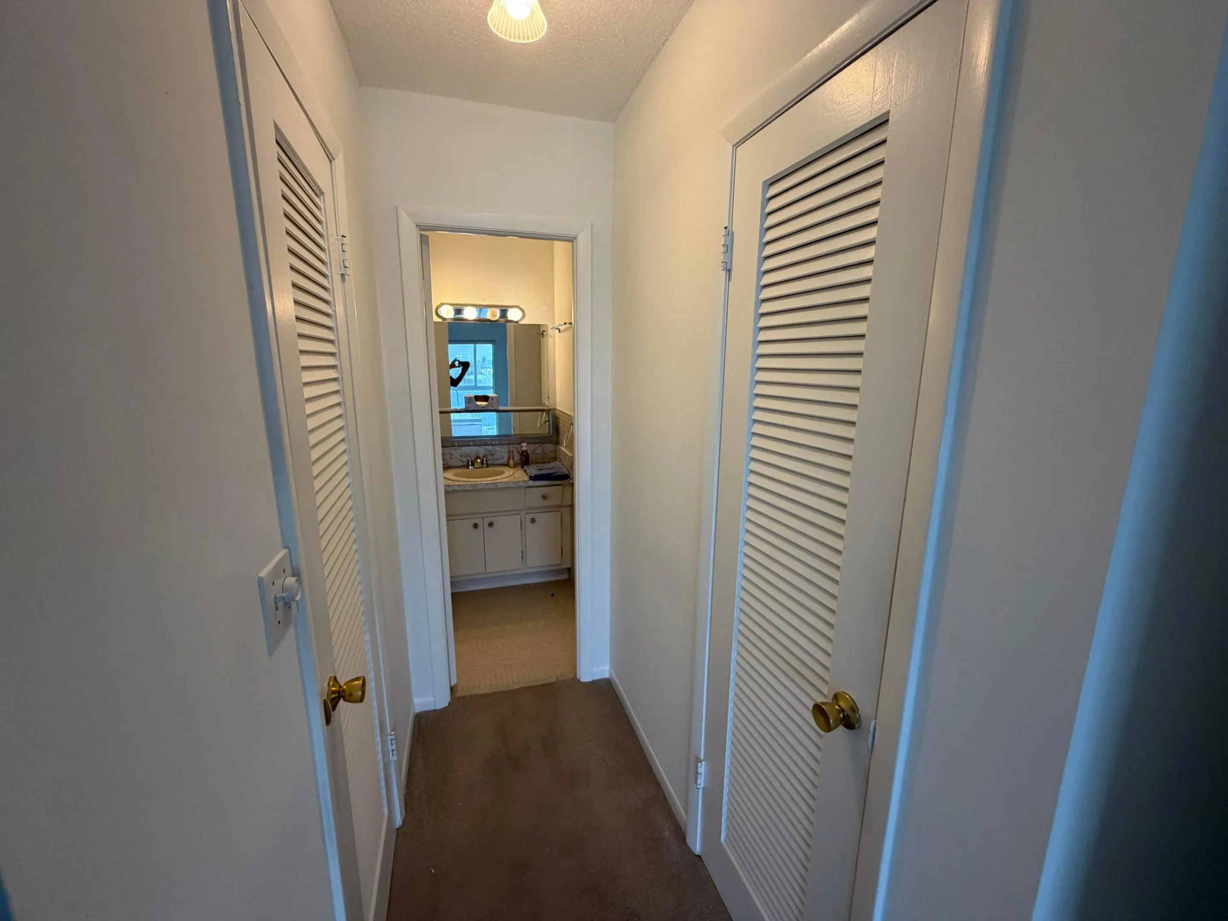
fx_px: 497
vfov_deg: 85.7
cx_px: 614
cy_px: 460
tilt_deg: -9.8
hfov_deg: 102.1
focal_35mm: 14
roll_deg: +0.9
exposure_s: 1/120
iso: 160
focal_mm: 2.22
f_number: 2.2
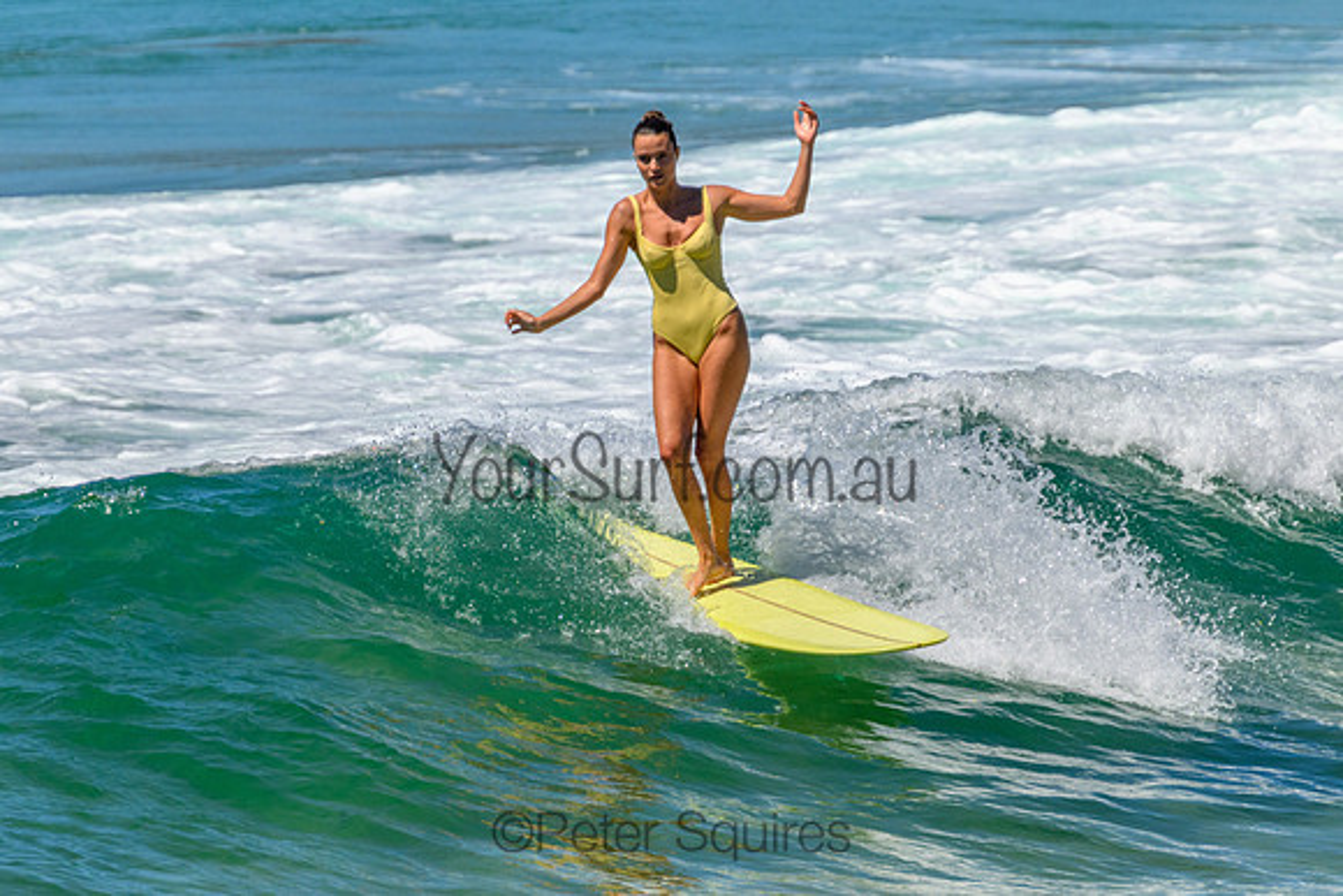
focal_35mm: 1101
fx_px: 41065
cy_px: 452
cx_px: 710
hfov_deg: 1.9
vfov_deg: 1.3
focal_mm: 800
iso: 720
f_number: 11
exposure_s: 1/2000
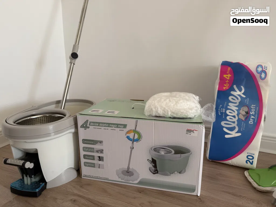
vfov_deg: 56.8
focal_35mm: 24
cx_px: 138
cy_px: 104
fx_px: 191
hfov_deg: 71.6
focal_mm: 6.76
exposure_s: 1/62
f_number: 1.78
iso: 200
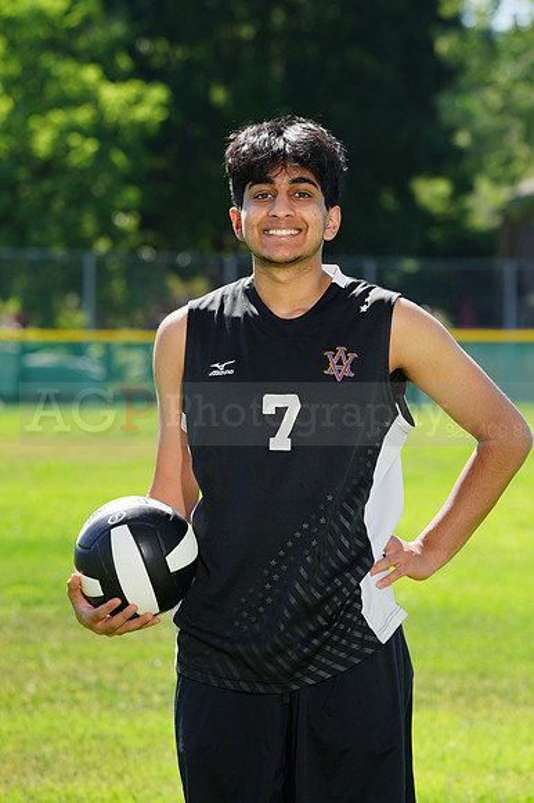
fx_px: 5435
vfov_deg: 8.4
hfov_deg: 5.6
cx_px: 267
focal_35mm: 244
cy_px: 402
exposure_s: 1/200
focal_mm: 244
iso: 200
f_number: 10
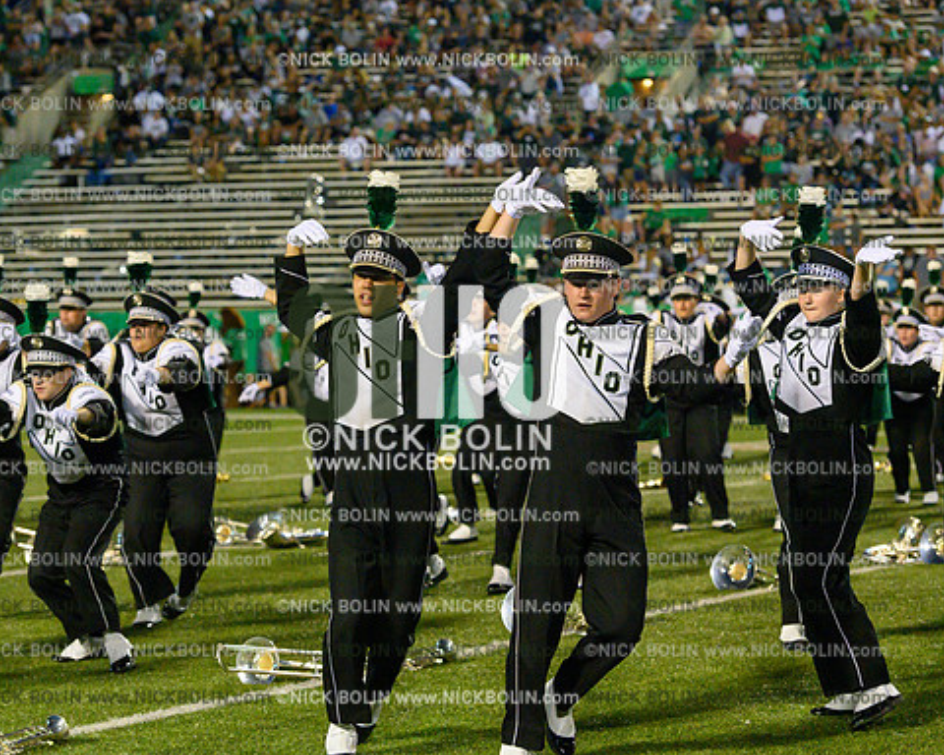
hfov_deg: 16.2
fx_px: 3325
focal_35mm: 119
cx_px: 427
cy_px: 378
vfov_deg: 13.0
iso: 10000
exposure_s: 1/1600
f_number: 4
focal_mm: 105
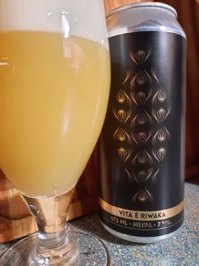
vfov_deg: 69.4
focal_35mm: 25
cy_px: 133
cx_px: 100
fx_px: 192
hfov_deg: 54.9
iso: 500
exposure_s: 1/24
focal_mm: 4.6
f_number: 2
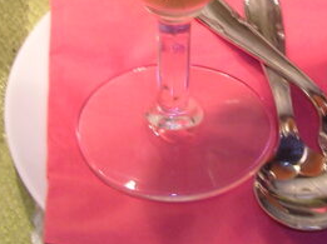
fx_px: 1057
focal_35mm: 112
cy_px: -54
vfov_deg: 12.8
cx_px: 330
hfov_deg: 17.2
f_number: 2.8
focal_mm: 5.8
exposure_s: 1/33.1
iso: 100
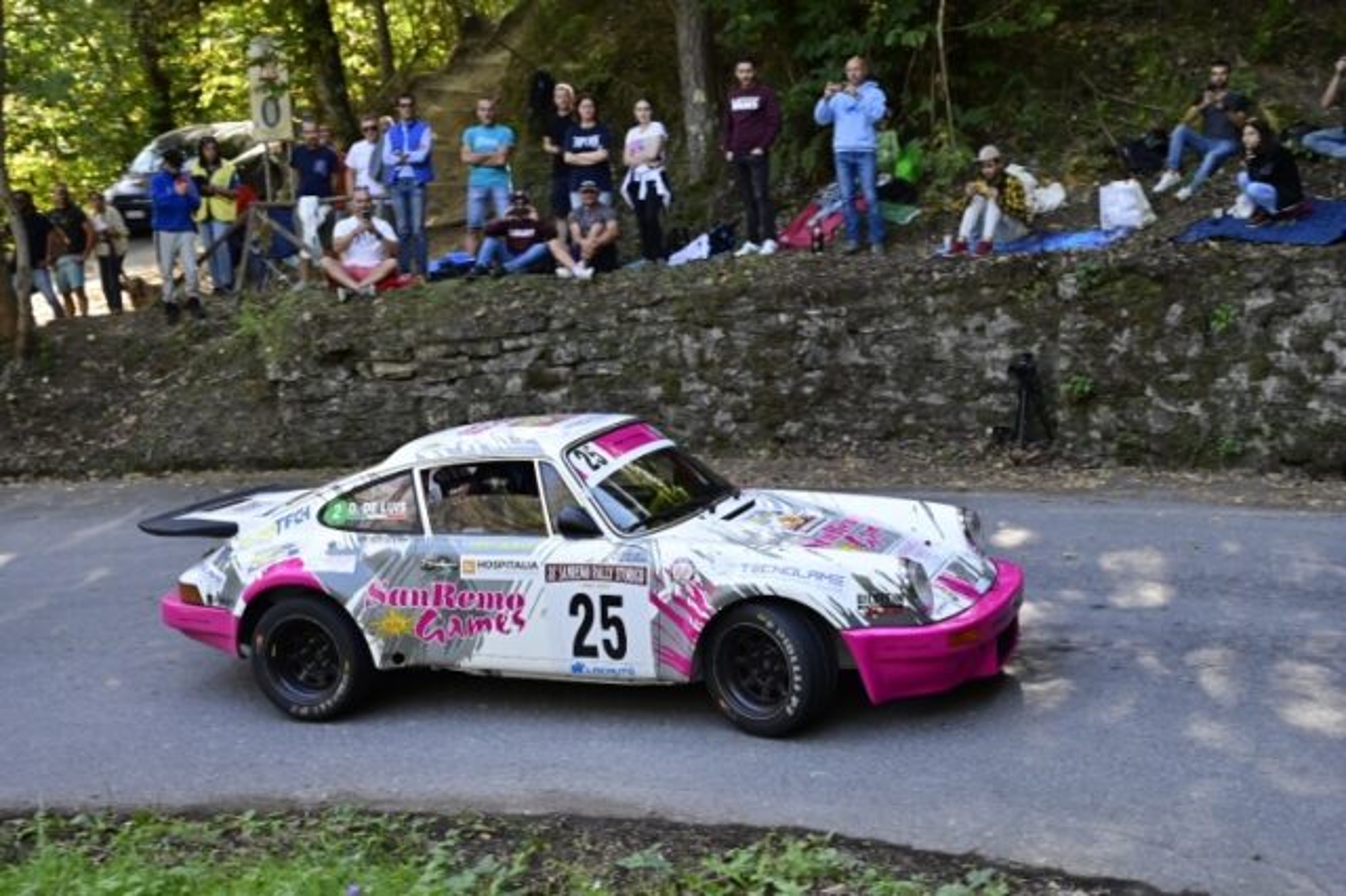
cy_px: 448
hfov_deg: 44.5
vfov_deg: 30.5
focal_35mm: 44
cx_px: 673
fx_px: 1644
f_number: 5.6
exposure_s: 1/640
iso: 2000
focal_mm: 44
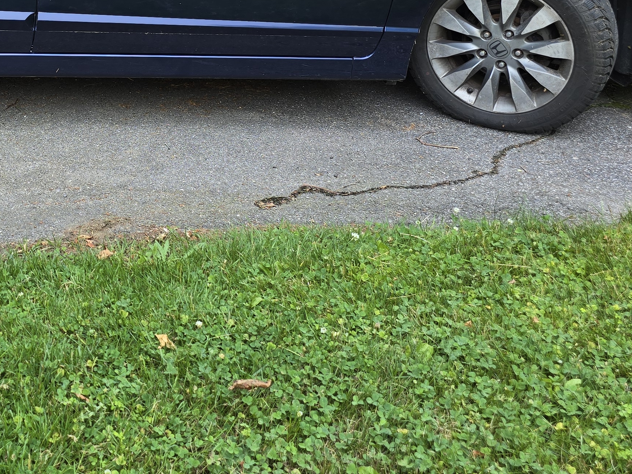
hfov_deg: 34.5
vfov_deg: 26.5
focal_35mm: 53
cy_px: 40
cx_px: 84
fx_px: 968
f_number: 1.7
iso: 25
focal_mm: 6.3
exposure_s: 1/180
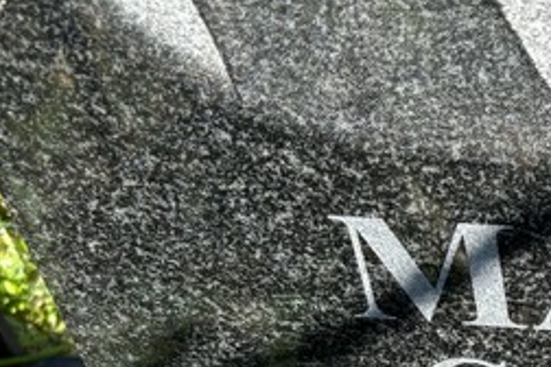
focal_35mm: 86
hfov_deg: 21.8
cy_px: 485
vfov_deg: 15.1
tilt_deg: -49.0
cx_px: 669
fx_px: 1316
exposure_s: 1/978
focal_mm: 5.96
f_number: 1.6
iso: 50
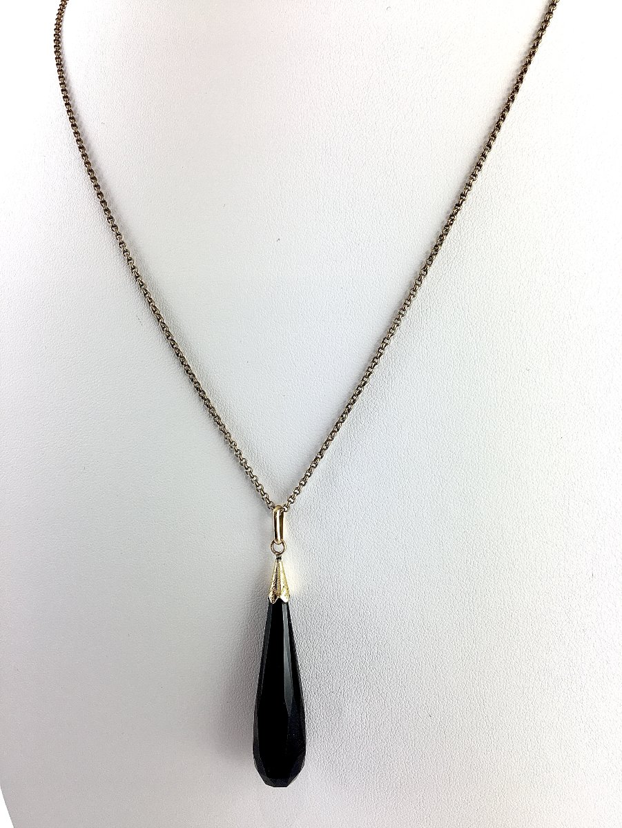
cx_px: 311
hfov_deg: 48.3
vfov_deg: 61.6
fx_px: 694
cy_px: 414
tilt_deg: -22.7
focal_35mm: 29
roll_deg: +4.8
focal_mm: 4.15
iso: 25
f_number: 2.2
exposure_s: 1/179
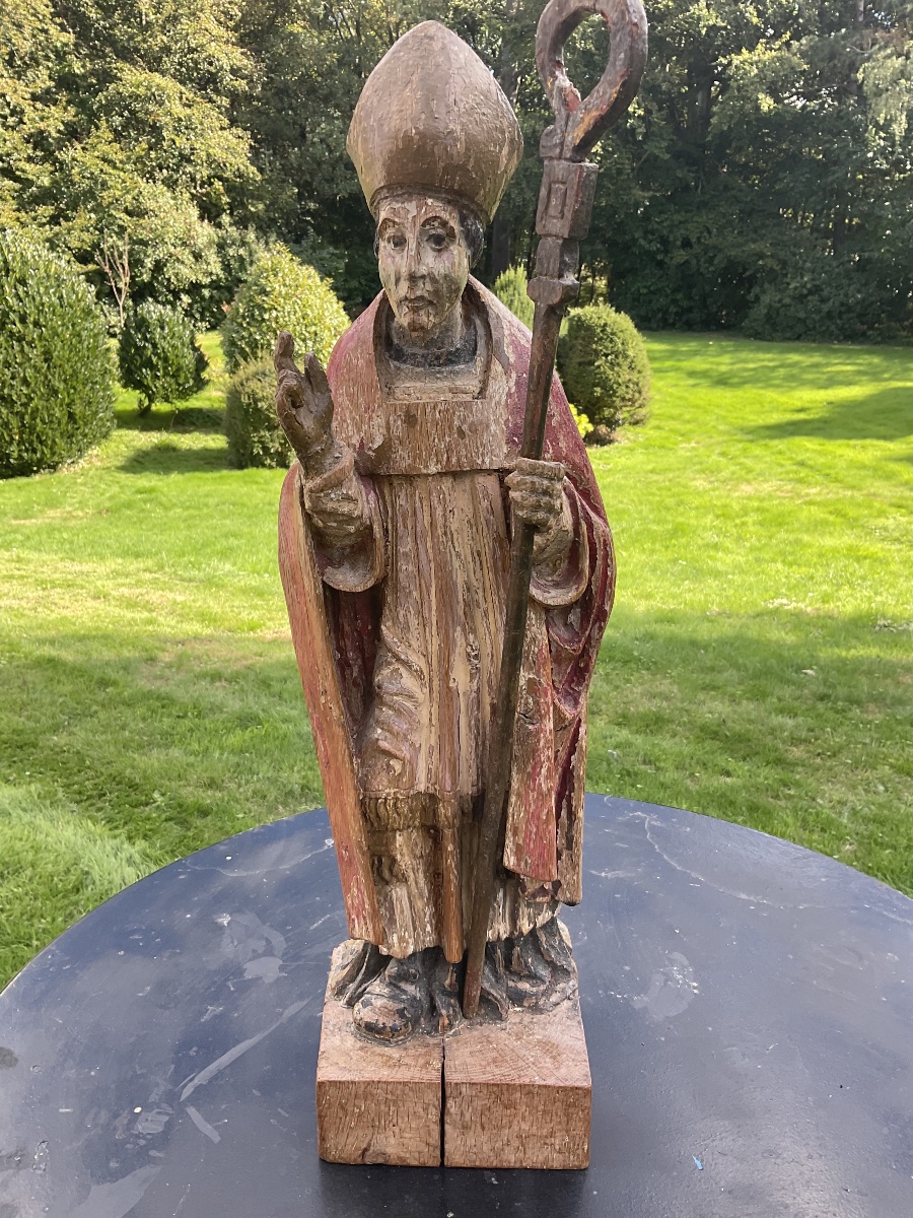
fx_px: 1020
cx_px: 456
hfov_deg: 48.2
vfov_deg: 61.7
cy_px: 609
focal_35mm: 29
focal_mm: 3
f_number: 1.8
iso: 16
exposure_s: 1/231
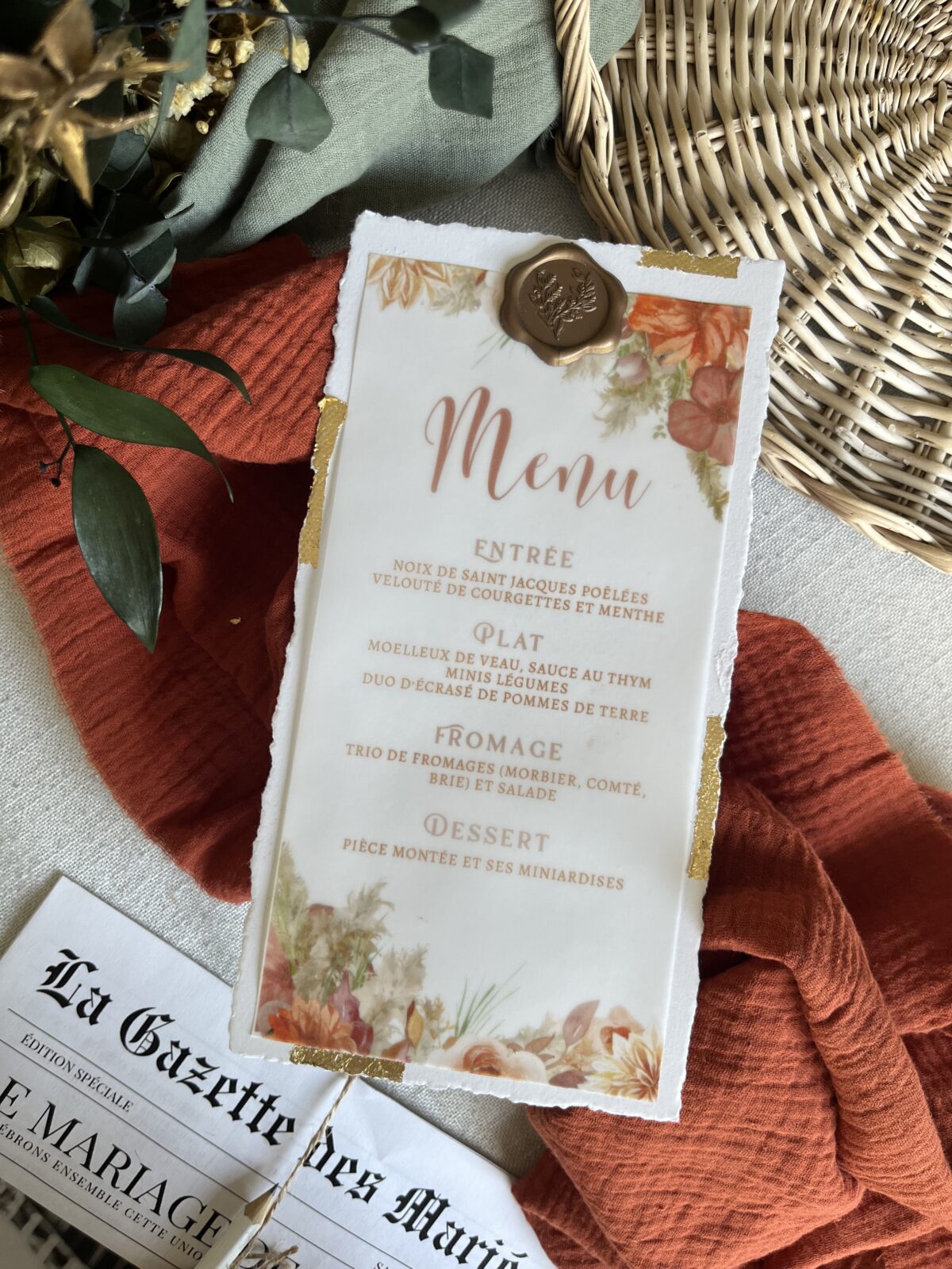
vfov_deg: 67.3
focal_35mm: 26
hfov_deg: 53.1
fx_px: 953
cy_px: 634
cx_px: 476
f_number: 1.6
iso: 100
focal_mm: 5.1
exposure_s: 1/121
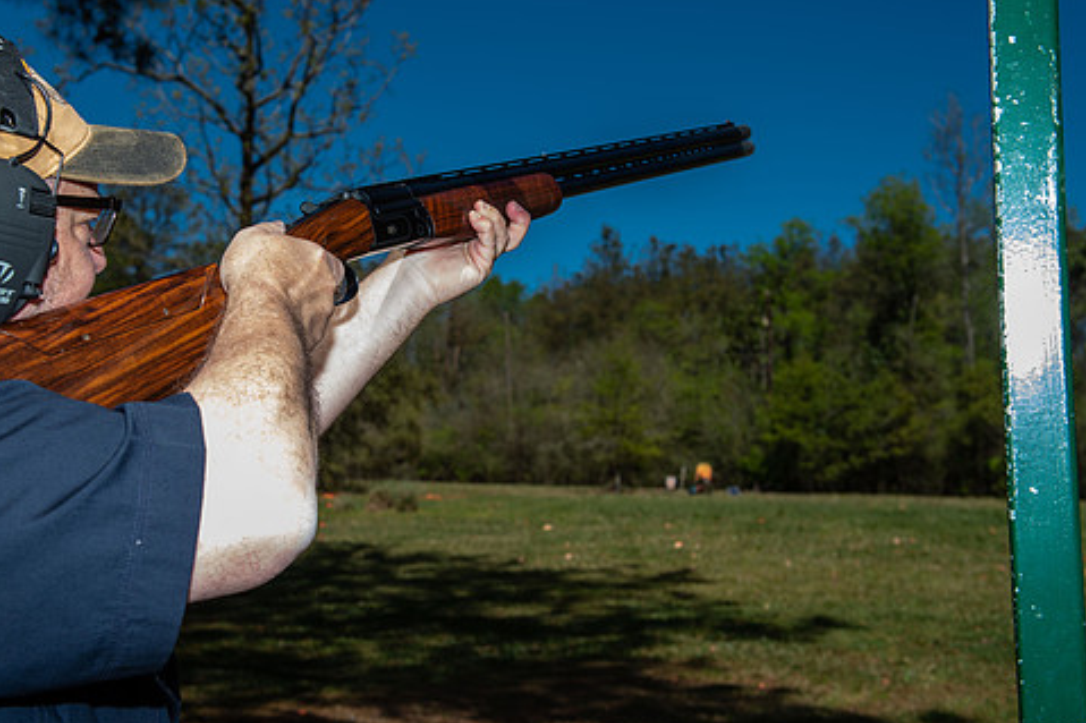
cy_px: 356
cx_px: 465
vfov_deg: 29.2
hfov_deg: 42.6
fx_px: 1387
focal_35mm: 46
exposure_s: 1/250
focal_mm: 38
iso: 50
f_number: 7.1
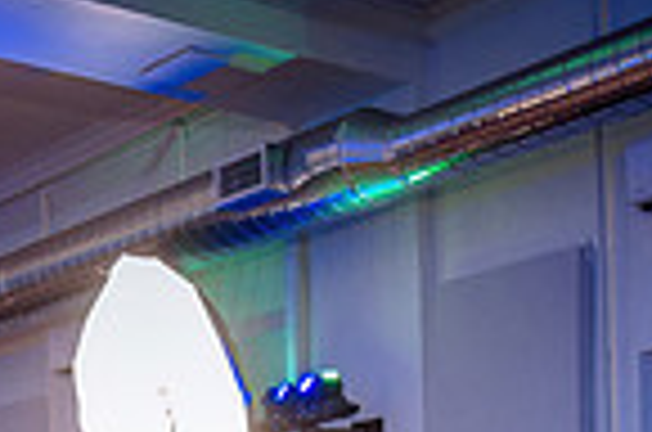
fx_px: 1807
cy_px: 743
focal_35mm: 100
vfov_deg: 12.6
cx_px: 440
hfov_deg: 20.4
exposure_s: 1/250
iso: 1600
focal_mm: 24
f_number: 2.8
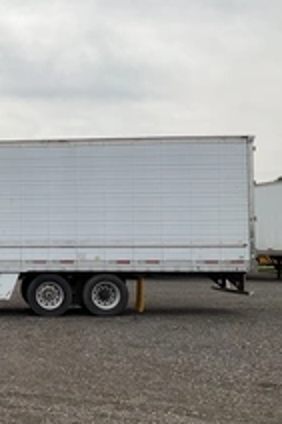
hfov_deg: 21.6
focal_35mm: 57
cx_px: -78
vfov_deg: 35.1
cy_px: 226
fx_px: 671
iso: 25
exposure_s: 1/2667
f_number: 1.8
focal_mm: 3
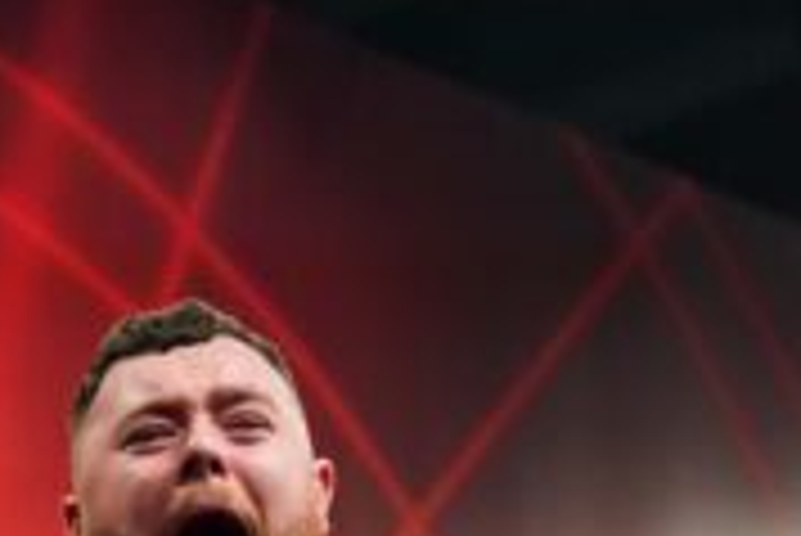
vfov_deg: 6.3
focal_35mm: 216
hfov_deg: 9.5
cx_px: 108
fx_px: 4810
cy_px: 878
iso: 4000
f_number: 2.8
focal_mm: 64
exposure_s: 1/1250
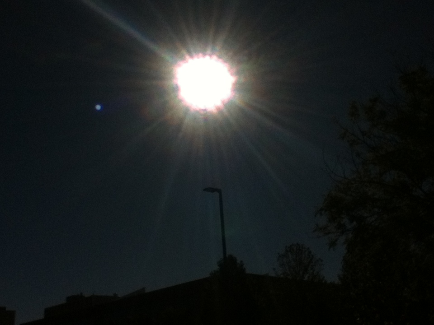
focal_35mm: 32
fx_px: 401
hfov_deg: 56.8
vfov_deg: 44.2
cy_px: 162
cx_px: 217
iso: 100
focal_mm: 3.85
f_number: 2.4
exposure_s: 1/21133
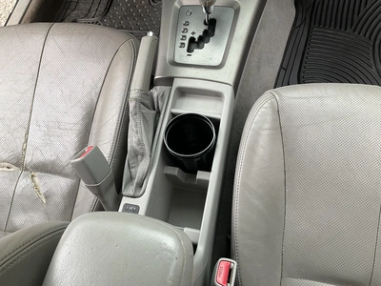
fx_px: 319
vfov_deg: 48.2
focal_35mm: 29
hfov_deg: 61.7
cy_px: 143
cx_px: 190
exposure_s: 1/122
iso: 32
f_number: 1.8
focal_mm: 3
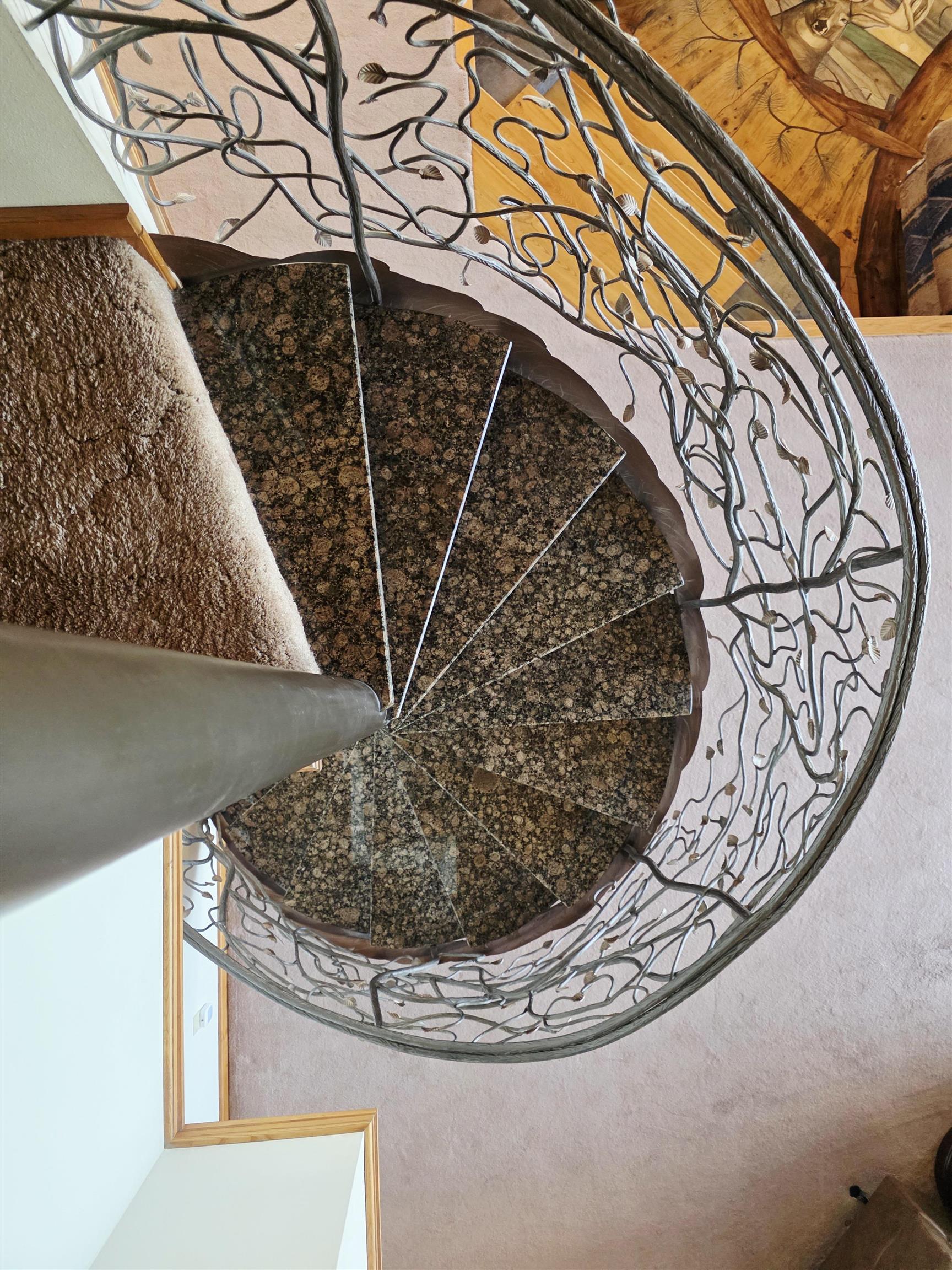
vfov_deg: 73.9
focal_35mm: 23
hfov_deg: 58.9
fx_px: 843
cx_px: 476
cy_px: 635
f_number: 1.7
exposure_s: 1/120
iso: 400
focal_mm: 6.3
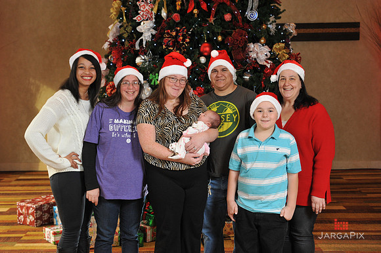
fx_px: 582
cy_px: 126
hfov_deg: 36.3
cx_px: 190
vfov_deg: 24.6
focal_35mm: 55
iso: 1600
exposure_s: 1/100
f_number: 6.3
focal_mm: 55
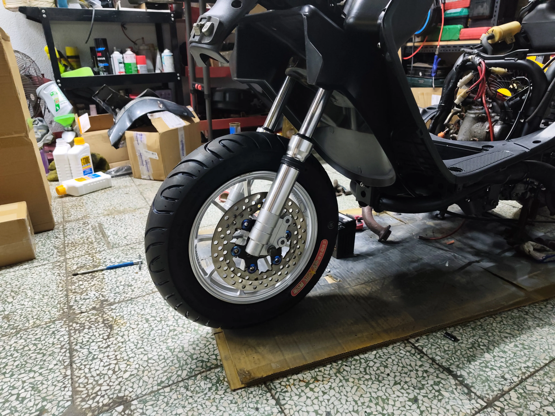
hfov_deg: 73.9
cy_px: 208
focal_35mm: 23
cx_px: 278
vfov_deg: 58.9
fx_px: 369
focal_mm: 6.07
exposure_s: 1/90
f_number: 1.7
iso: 1250
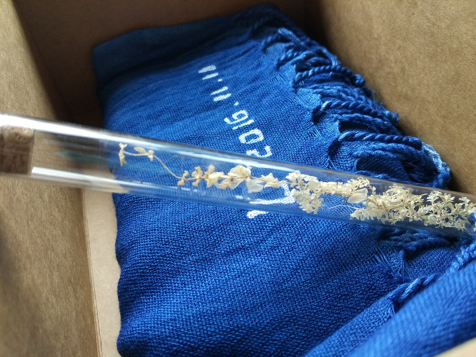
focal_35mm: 30
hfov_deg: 60.0
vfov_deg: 46.8
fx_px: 413
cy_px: 178
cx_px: 238
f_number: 2
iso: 327
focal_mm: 4.12
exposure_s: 1/50
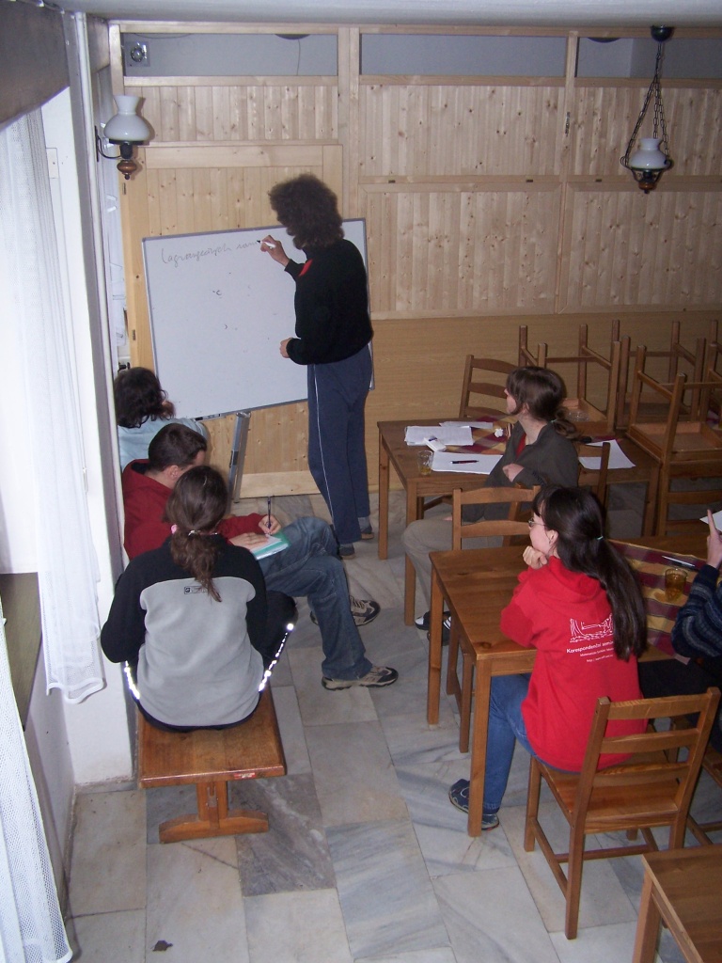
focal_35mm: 38
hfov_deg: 37.7
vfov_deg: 49.0
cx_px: 361
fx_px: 1057
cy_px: 482
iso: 140
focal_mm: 6.3
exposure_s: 1/60
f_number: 2.8
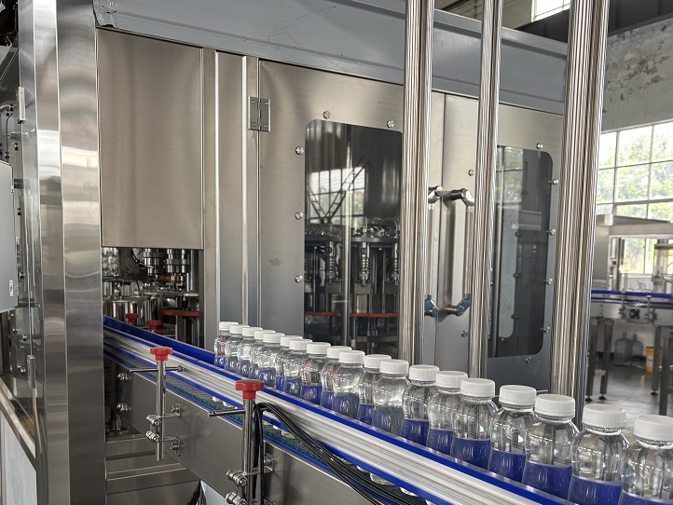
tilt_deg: -6.4
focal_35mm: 36
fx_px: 700
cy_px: 338
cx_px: 381
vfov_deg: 39.2
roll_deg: -1.3
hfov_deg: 51.2
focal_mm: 5.96
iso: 80
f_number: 1.6
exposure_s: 1/121
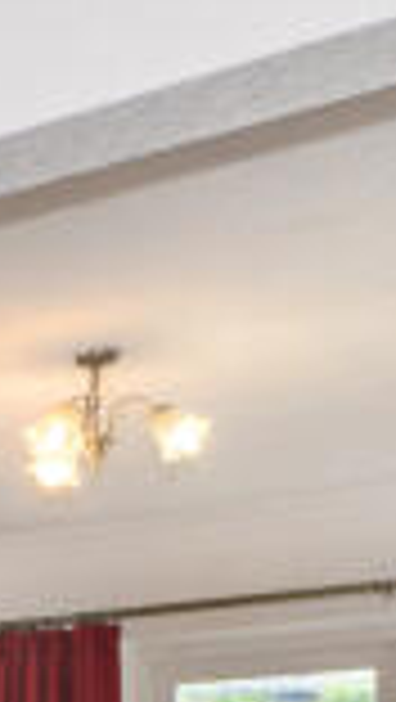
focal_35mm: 96
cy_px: 907
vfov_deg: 20.4
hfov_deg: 10.2
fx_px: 1788
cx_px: -684
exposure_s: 1/20
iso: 640
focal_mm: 14
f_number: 8
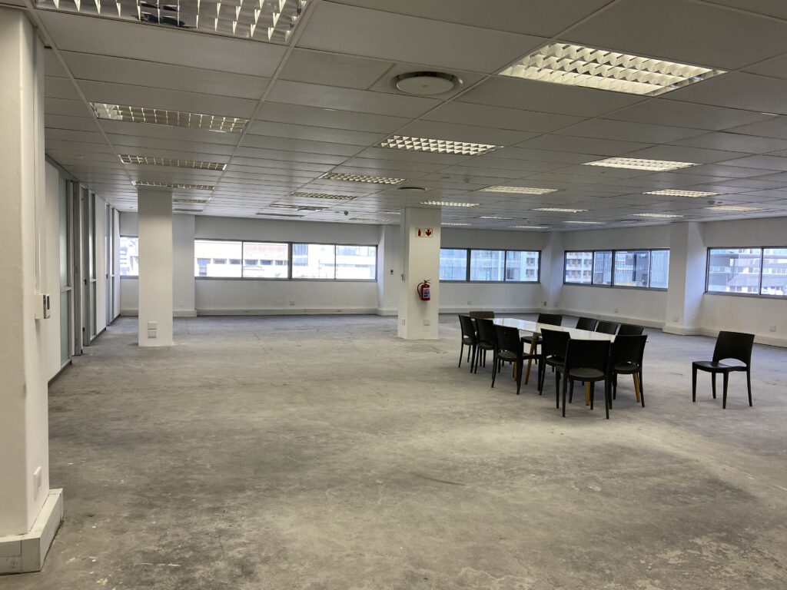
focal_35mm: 26
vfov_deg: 53.1
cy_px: 295
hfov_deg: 67.3
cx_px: 394
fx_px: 591
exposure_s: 1/100
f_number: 1.8
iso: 64
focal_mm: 4.25
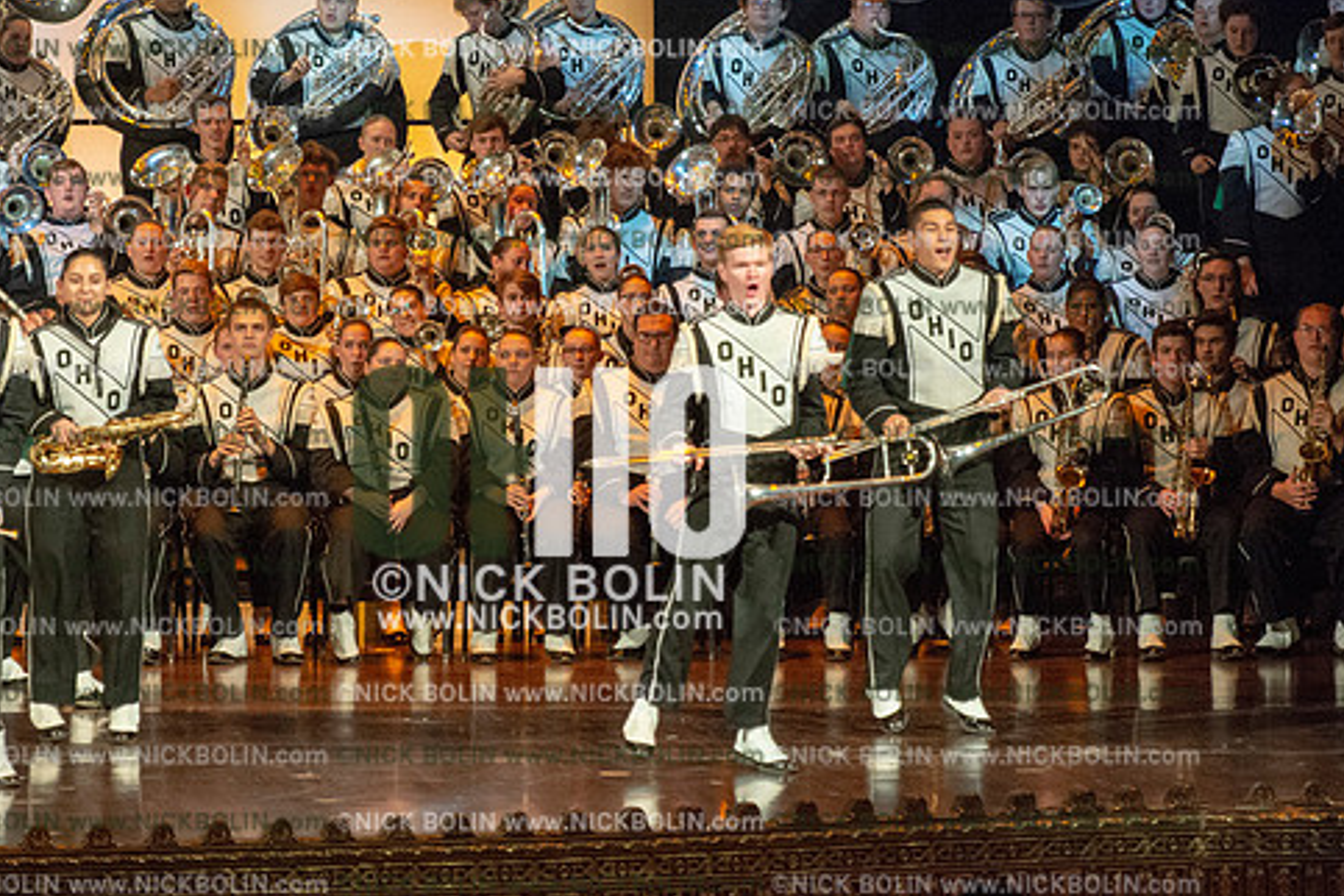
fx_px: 8735
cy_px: 498
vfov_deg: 5.9
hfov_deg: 8.8
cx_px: 548
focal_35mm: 234
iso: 8000
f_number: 5.6
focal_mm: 195
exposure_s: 1/320
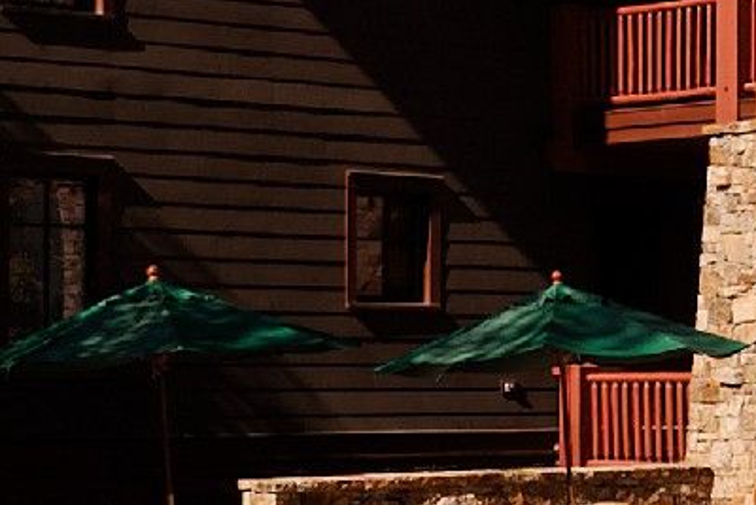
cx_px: 885
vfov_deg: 10.2
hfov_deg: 14.7
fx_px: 2836
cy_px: 365
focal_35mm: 135
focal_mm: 20
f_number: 8
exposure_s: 1/250
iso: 200
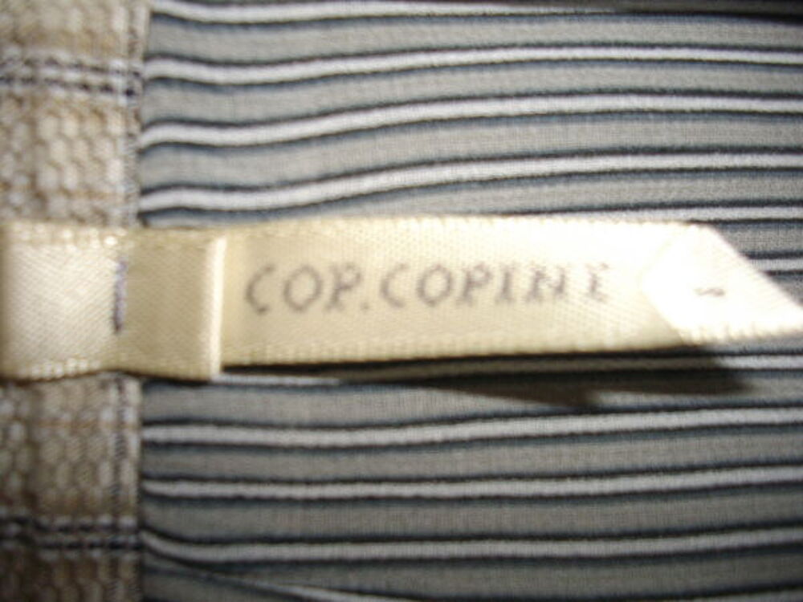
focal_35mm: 37
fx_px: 858
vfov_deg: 38.7
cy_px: 301
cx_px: 402
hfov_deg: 50.1
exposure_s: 1/50
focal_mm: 6.2
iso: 200
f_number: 2.8
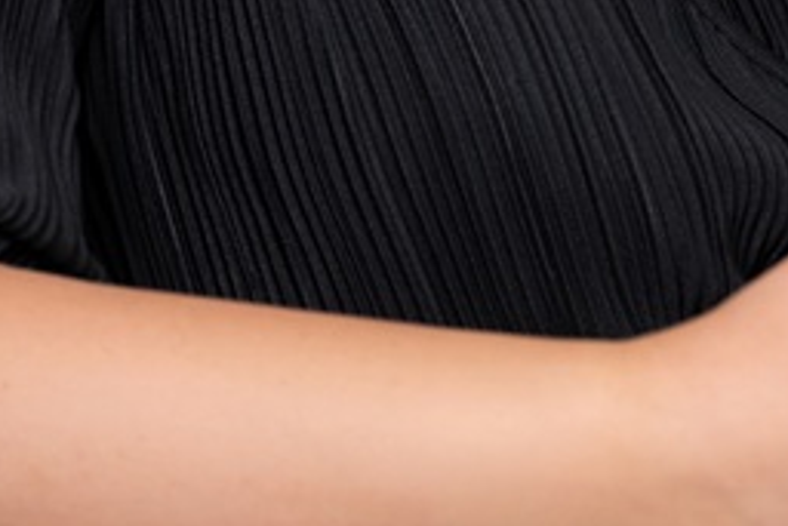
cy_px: -600
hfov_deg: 6.3
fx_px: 7183
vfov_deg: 4.1
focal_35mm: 328
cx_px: 594
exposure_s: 1/125
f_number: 2.8
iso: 80
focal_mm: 70
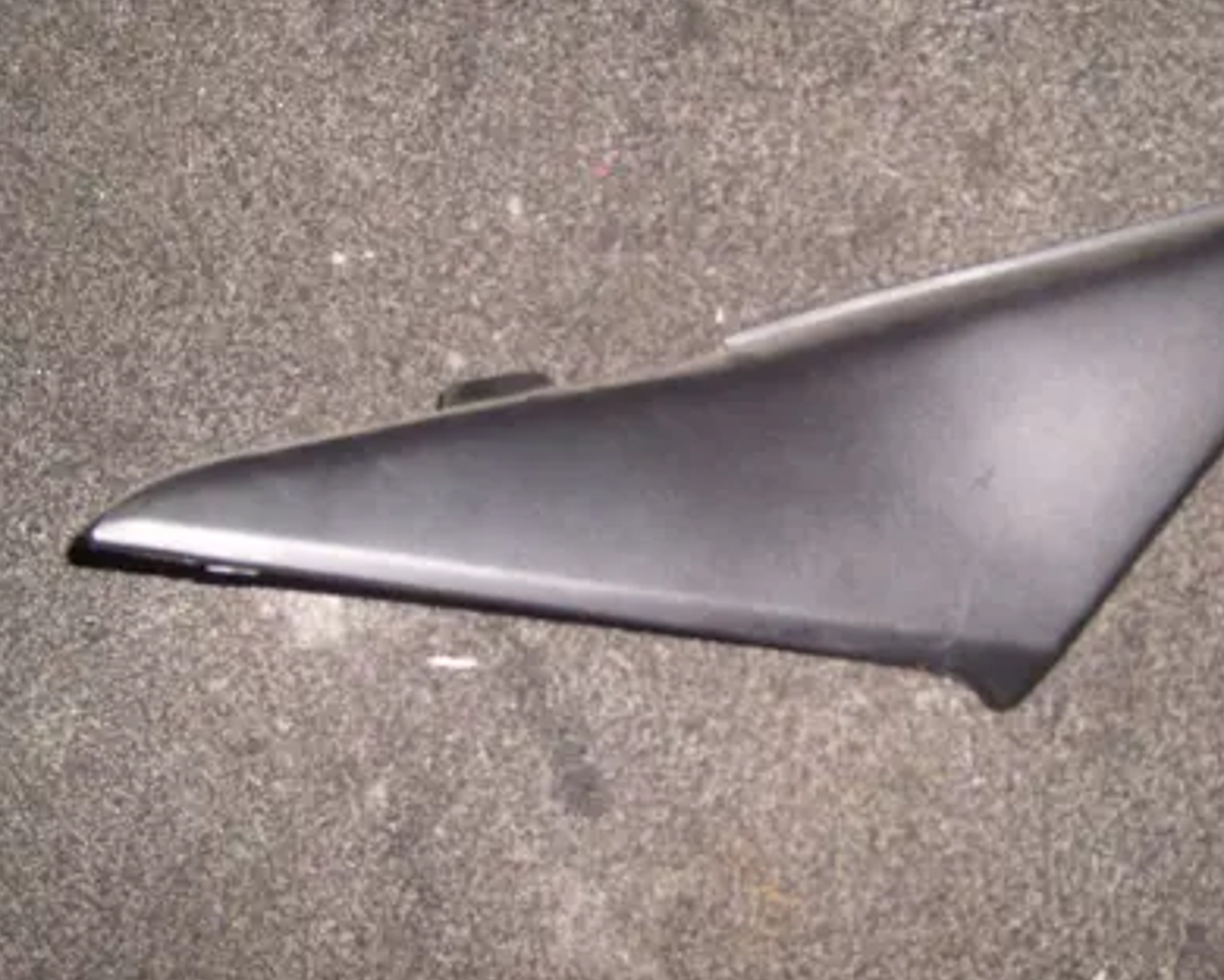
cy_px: 465
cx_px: 653
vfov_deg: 35.7
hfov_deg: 43.8
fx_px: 1521
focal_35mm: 42
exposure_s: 1/30
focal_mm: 5.8
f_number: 2.8
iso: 50
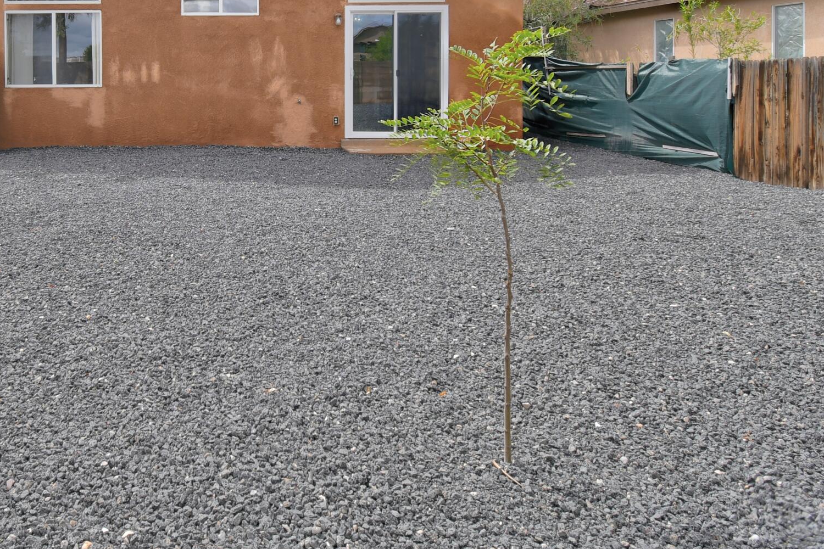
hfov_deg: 59.5
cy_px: 83
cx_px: 233
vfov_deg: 41.1
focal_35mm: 30
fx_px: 687
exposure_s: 1/320
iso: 100
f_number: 7.1
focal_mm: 10
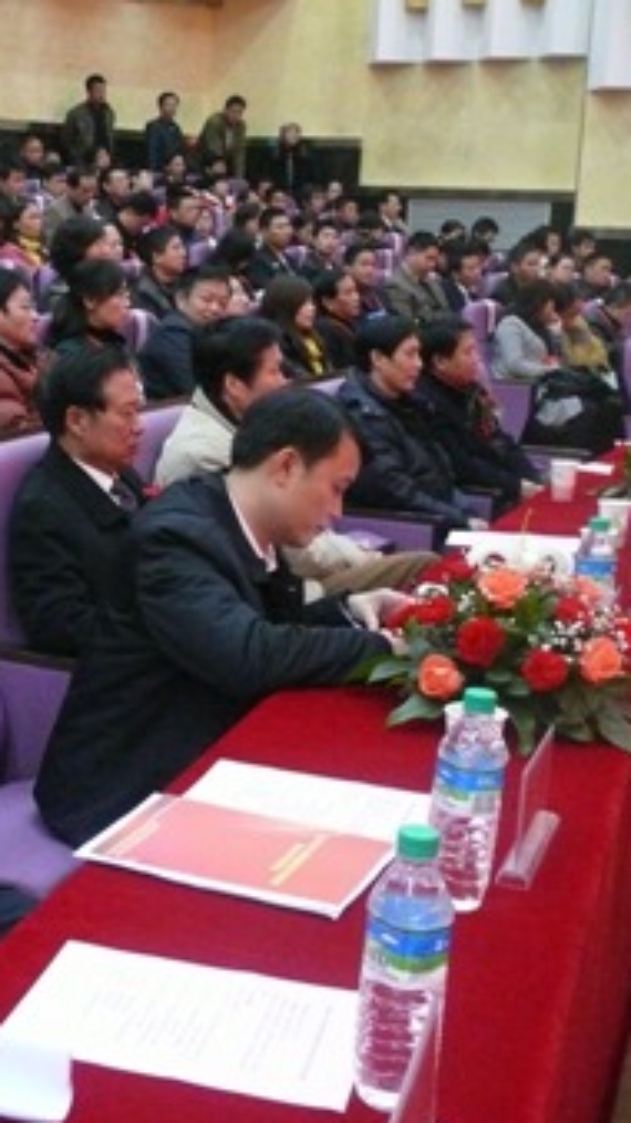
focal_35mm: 52
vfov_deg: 39.9
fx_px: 1548
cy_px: 565
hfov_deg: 21.8
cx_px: -71
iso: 800
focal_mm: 7.4
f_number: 2.8
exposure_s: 1/20
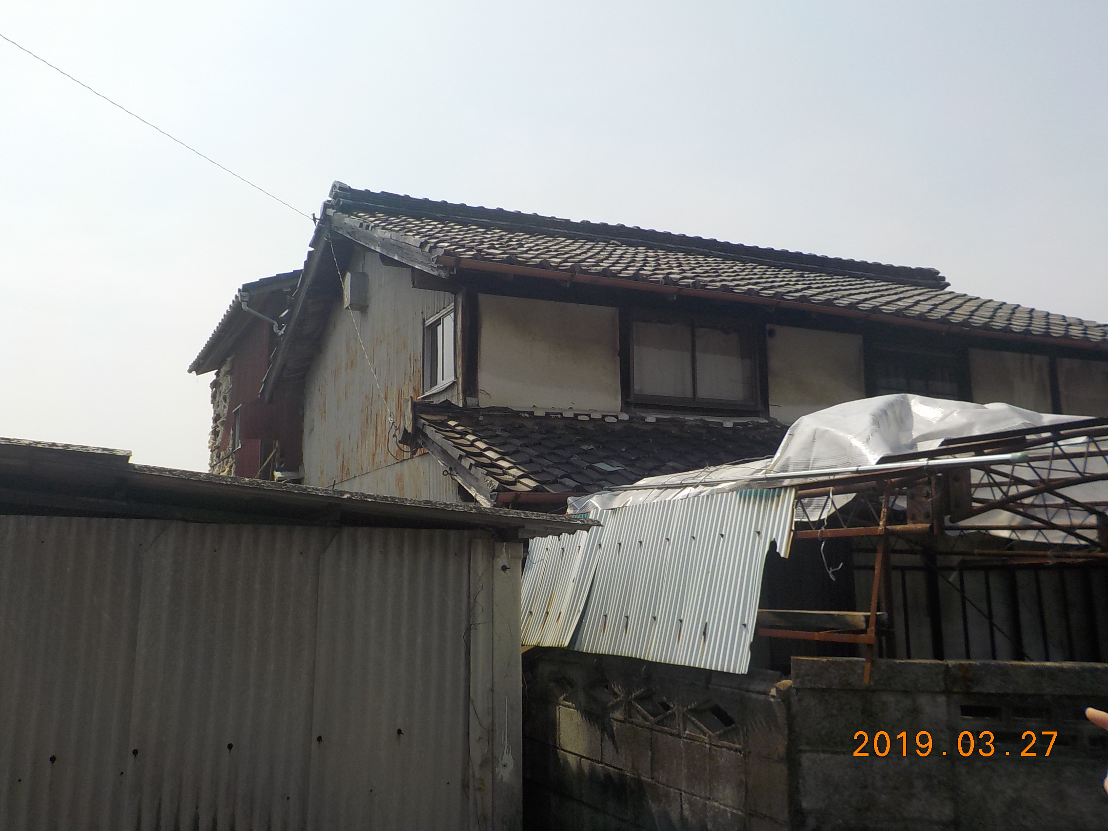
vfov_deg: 46.8
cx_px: 554
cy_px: 416
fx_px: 960
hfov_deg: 60.0
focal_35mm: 30
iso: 125
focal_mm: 4.1
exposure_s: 1/500
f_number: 6.6
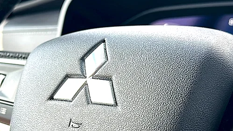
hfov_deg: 37.4
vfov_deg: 21.8
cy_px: 72
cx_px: 78
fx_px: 340
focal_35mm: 55
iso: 80
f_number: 1.78
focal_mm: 6.86
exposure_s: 1/349
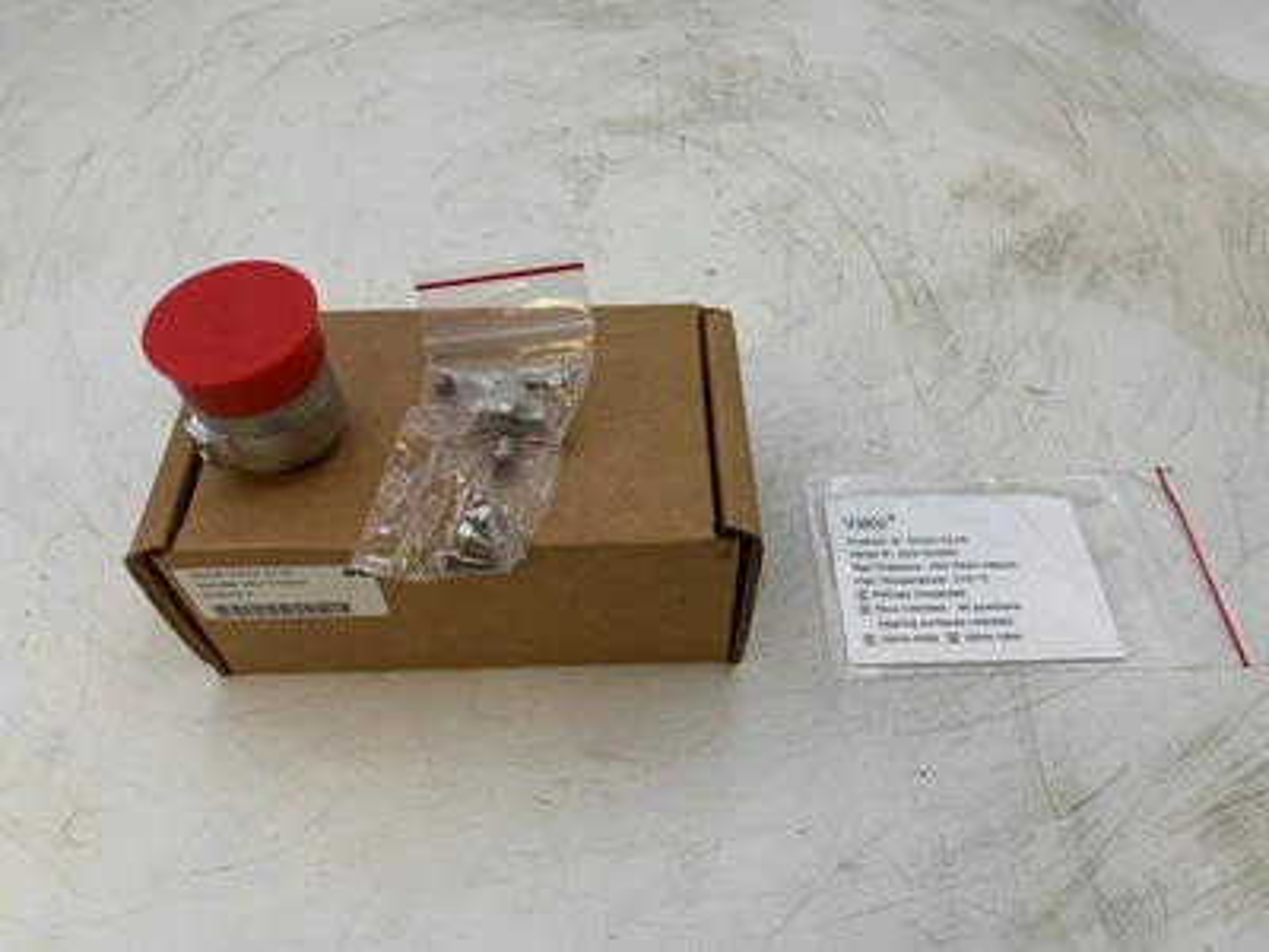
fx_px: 953
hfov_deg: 67.3
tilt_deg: -54.5
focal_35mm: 26
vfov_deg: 53.1
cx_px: 634
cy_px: 476
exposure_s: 1/89
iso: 40
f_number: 1.8
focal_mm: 4.25
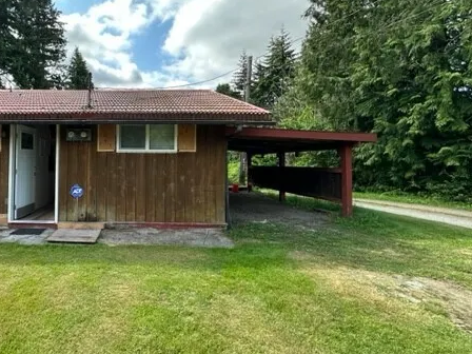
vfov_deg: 65.6
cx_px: 137
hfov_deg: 77.5
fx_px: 273
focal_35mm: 20
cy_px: 150
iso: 40
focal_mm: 2.22
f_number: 2.2
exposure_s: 1/662
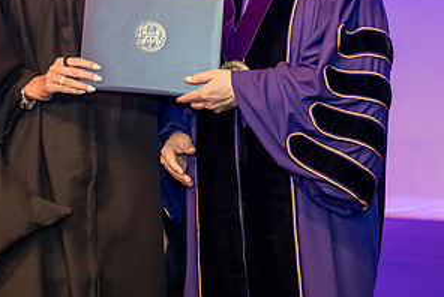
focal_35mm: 137
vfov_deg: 10.0
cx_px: 196
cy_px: 16
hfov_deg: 15.0
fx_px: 1691
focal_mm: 70
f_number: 4
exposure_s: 1/200
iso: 3200
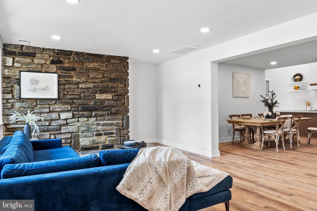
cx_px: 158
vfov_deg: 53.1
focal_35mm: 24
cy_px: 106
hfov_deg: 73.7
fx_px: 211
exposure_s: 1/2.5
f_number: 9
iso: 200
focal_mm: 16
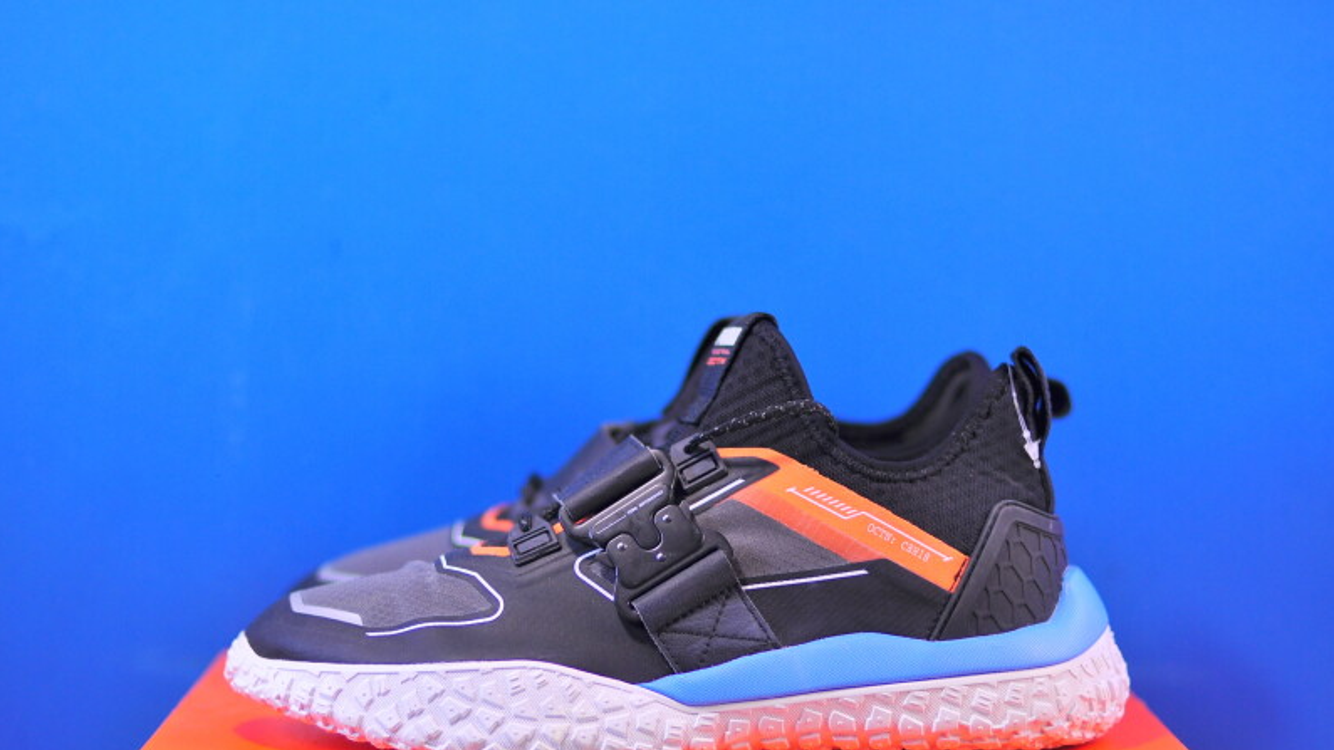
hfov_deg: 26.9
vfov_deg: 15.3
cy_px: 405
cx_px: 666
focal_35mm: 79
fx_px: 2794
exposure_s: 1/320
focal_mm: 50
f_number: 2
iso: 250
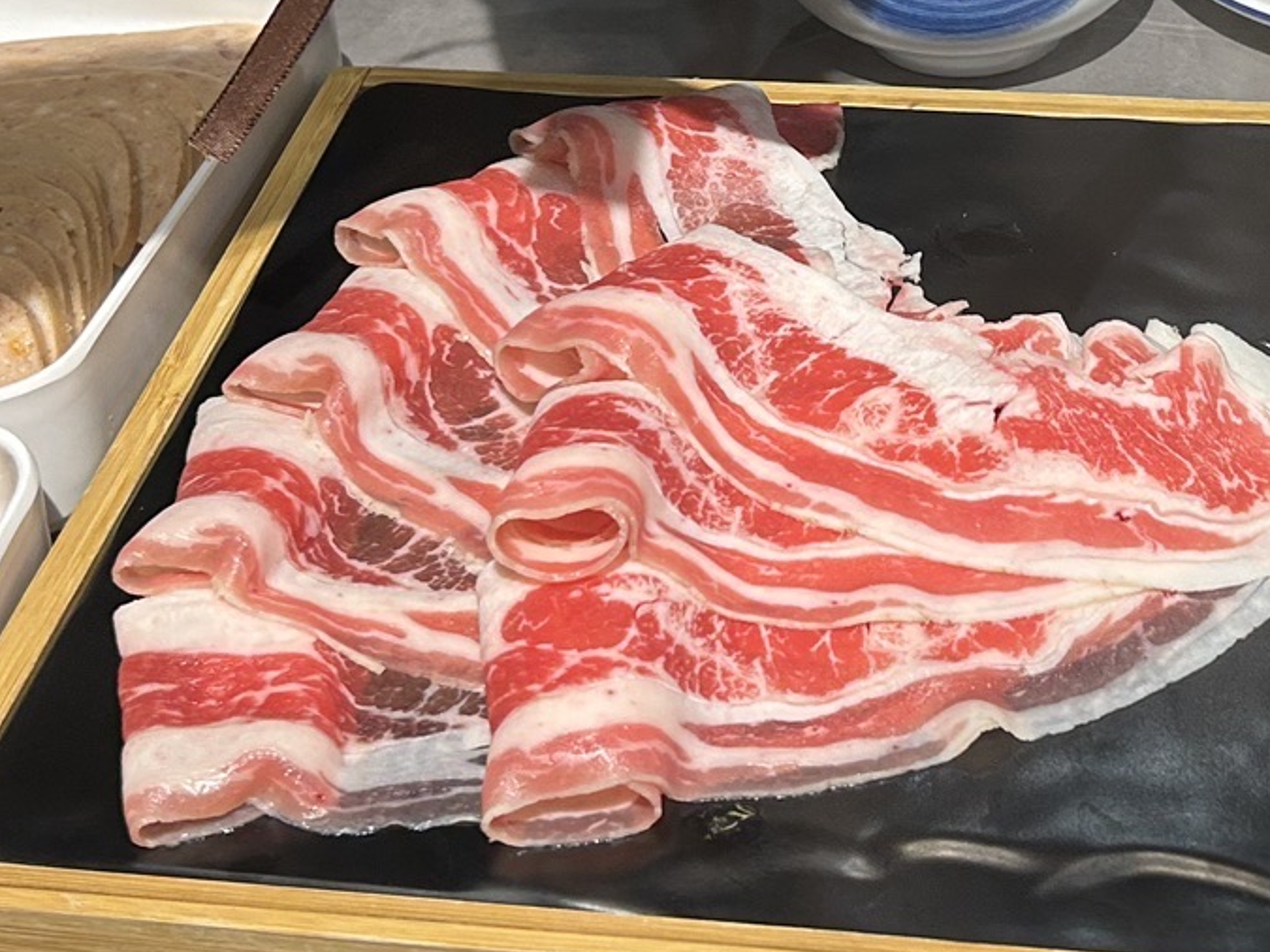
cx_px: 928
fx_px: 2824
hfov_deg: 25.1
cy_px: 28
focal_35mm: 77
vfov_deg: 18.7
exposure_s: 1/100
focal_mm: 5.7
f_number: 1.5
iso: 80
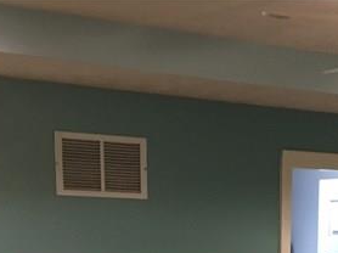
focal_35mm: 107
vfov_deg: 12.5
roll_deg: -1.3
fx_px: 1044
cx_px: 315
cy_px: 463
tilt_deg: -11.5
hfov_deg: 18.1
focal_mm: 4.15
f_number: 2.2
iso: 125
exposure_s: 1/30
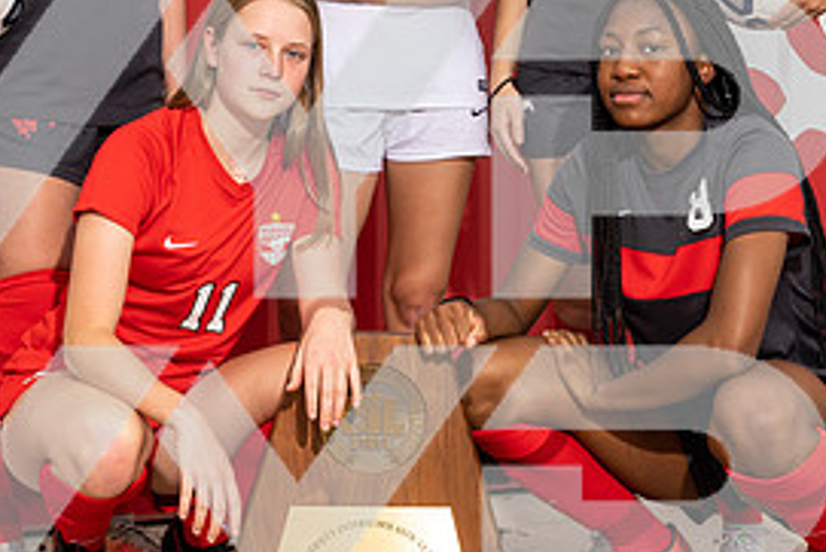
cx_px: 433
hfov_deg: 21.7
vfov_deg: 14.5
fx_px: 2158
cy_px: 139
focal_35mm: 94
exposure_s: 1/250
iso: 200
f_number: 8
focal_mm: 44
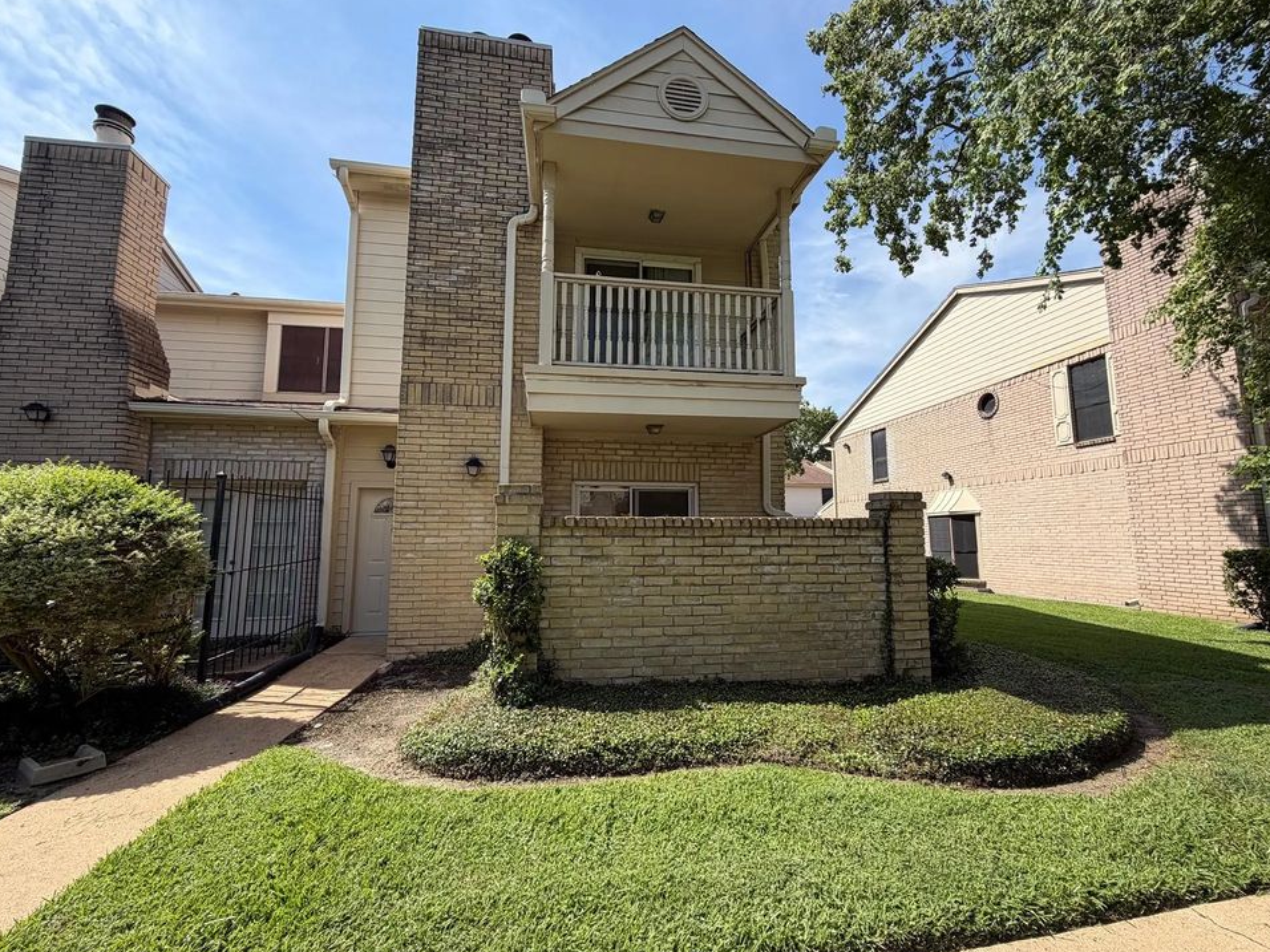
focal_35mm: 15
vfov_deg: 81.7
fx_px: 550
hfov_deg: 98.2
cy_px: 479
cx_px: 650
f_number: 2.2
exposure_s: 1/770
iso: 25
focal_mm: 2.22
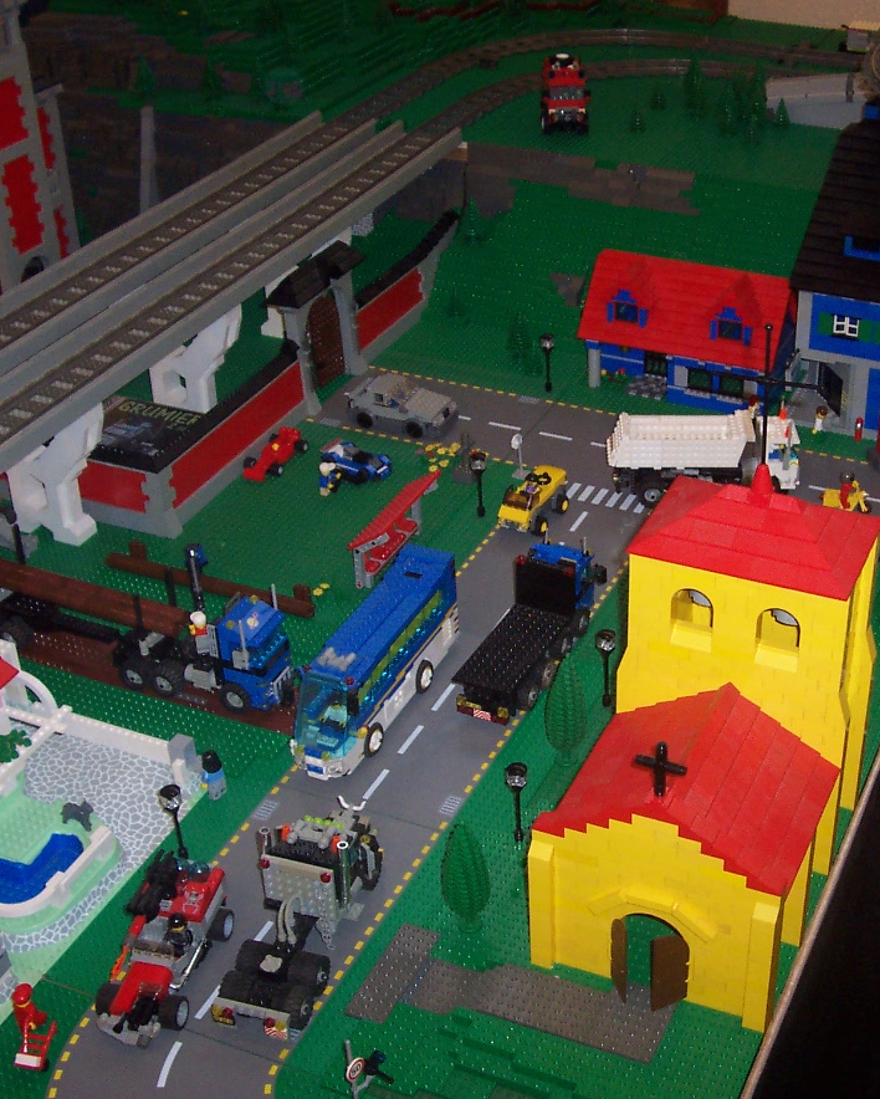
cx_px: 620
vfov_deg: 38.0
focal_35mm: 49
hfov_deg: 30.5
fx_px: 1594
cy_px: 557
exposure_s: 1/60
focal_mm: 5.6
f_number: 2.8
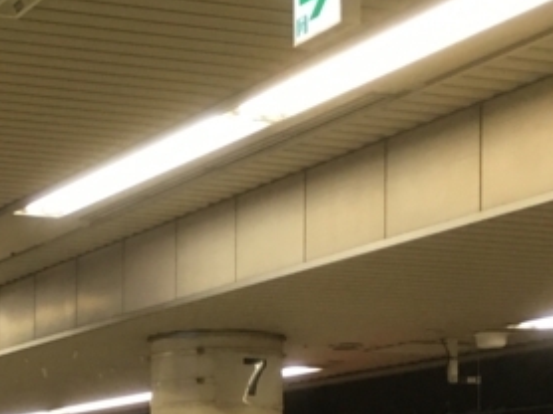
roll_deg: +0.5
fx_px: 1708
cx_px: -34
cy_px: 462
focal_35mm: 107
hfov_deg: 17.8
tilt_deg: +1.3
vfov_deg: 13.5
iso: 40
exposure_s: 1/30
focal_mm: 4.15
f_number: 2.2
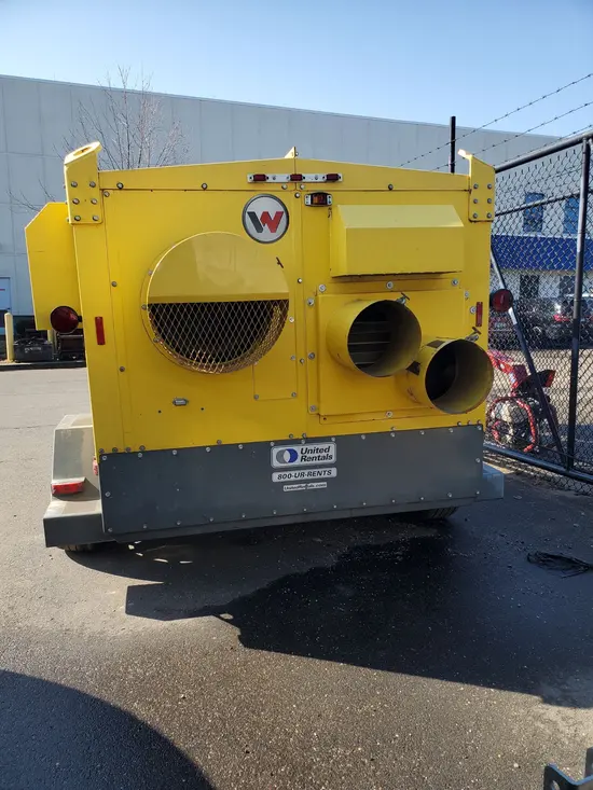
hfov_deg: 53.1
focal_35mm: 26
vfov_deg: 67.3
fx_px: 594
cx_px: 296
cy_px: 395
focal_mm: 4.3
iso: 50
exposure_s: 1/677
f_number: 2.4
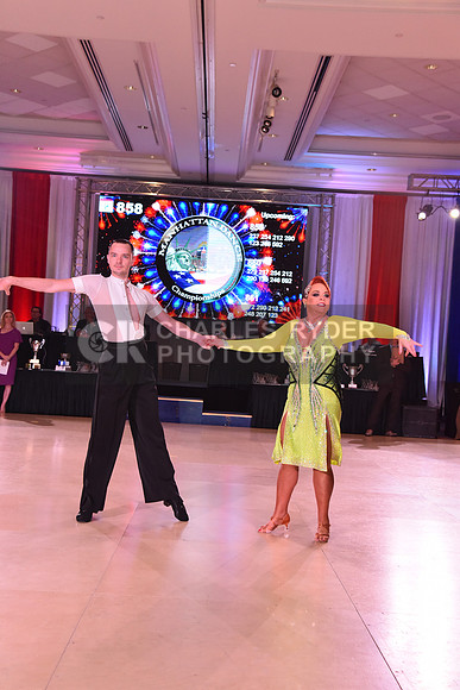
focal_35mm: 52
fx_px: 996
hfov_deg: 26.0
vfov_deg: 38.2
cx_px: 230
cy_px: 345
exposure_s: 1/320
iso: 2500
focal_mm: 52
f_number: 6.3
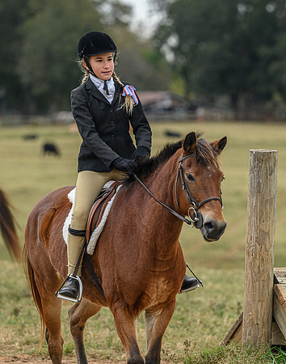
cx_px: 202
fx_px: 3040
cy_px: 178
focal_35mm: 284
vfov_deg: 6.8
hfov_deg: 5.4
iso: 500
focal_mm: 175
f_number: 3.5
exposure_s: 1/800
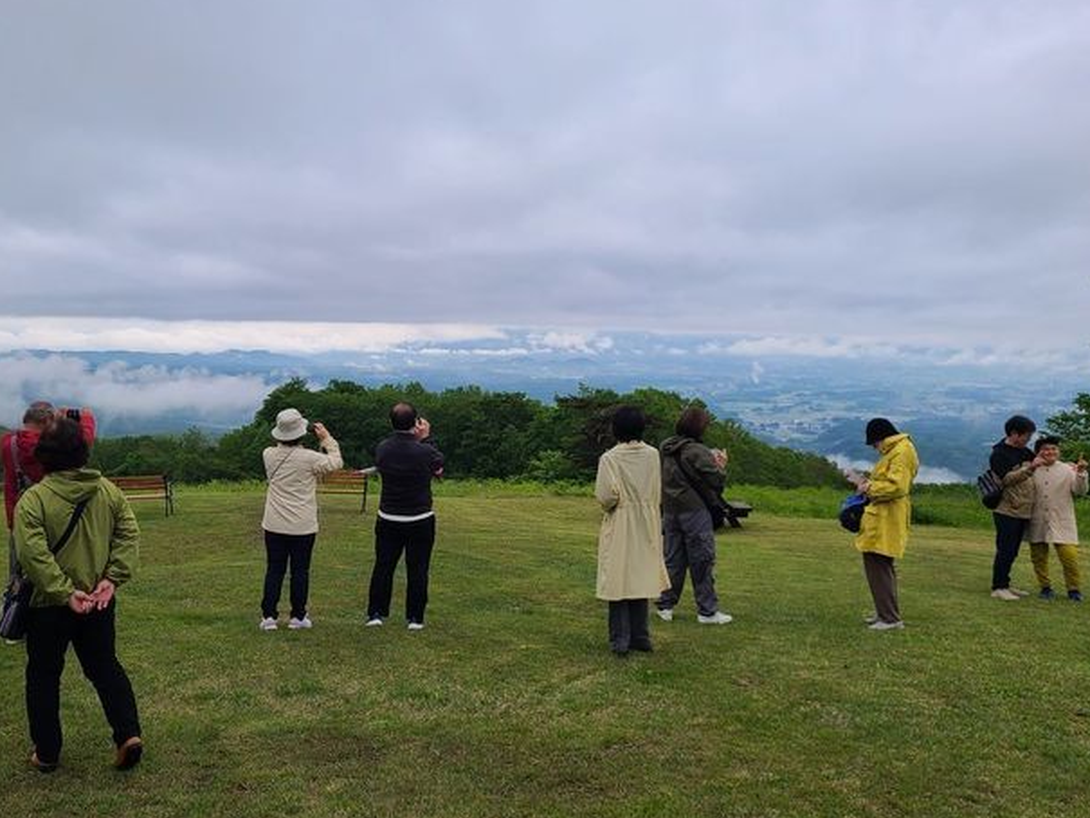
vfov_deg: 40.7
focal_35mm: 35
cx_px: 428
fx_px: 1102
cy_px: 365
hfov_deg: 52.2
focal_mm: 5.4
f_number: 1.8
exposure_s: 1/418
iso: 40
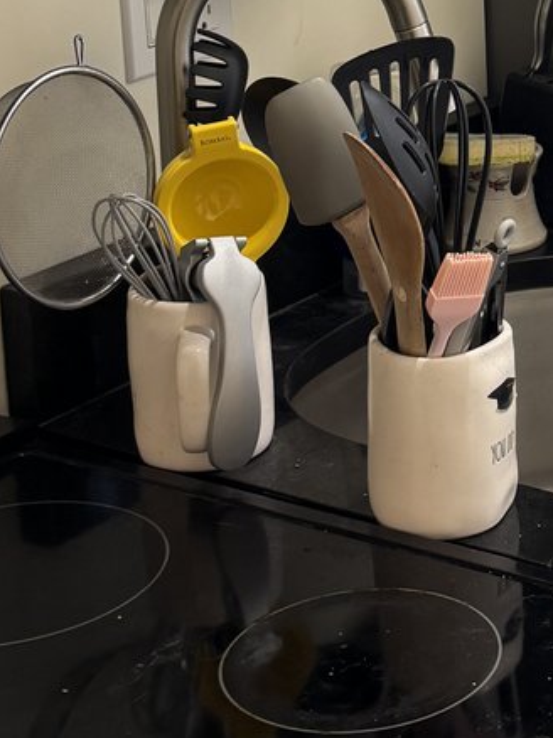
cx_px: 655
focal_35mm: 95
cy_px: -7
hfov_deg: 15.0
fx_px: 2026
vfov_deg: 20.0
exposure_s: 1/60
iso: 64
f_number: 1.6
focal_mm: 5.96
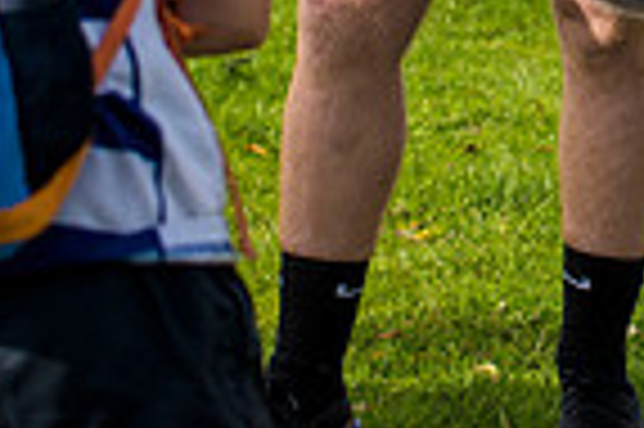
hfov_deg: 6.2
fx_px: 5950
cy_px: -439
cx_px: 743
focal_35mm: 333
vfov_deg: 4.1
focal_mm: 82
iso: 400
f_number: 4
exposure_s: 1/1250
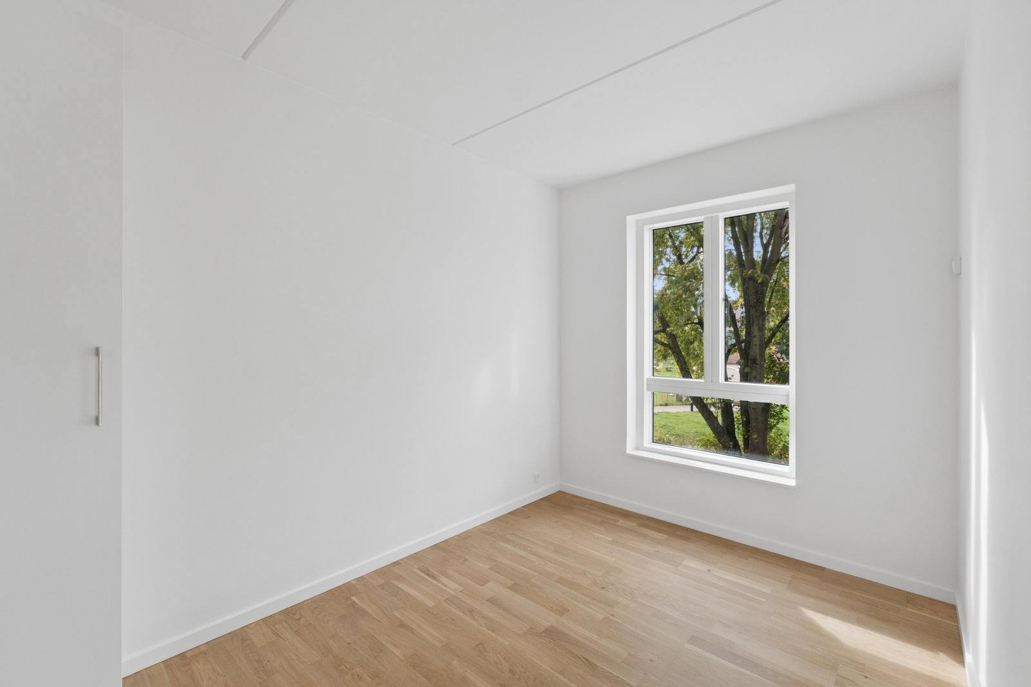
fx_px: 430
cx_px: 516
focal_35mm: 15
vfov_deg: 77.3
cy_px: 344
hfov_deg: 100.4
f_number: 8
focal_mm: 10
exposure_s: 1/30
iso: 200
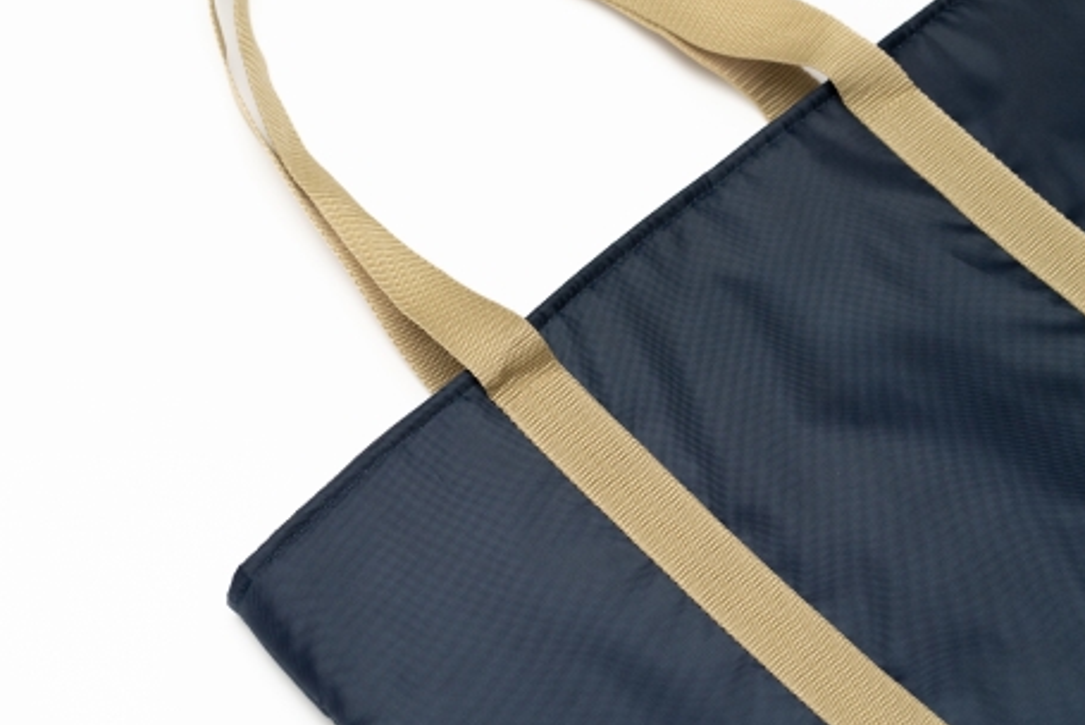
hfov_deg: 18.2
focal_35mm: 112
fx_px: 3378
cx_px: 553
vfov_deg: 12.2
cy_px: 281
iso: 800
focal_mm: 85
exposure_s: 1/200
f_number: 6.3
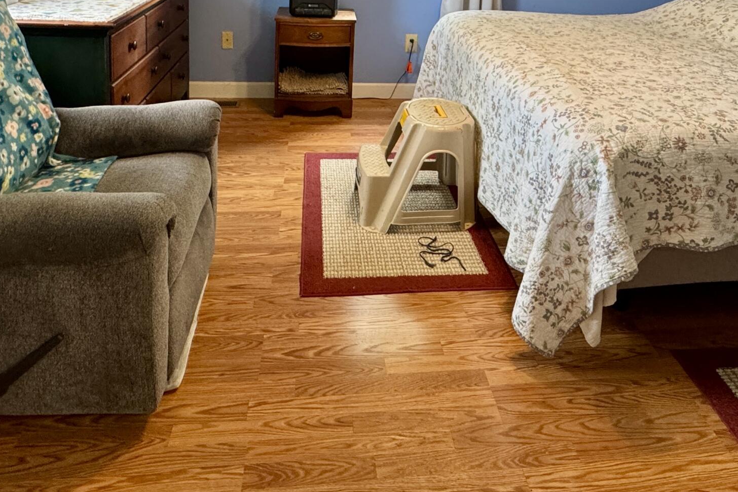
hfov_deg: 61.8
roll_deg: -2.9
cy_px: 6
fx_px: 615
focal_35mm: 30
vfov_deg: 38.9
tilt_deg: -10.3
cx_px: 399
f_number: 2.2
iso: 320
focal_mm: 2.22
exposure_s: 1/120
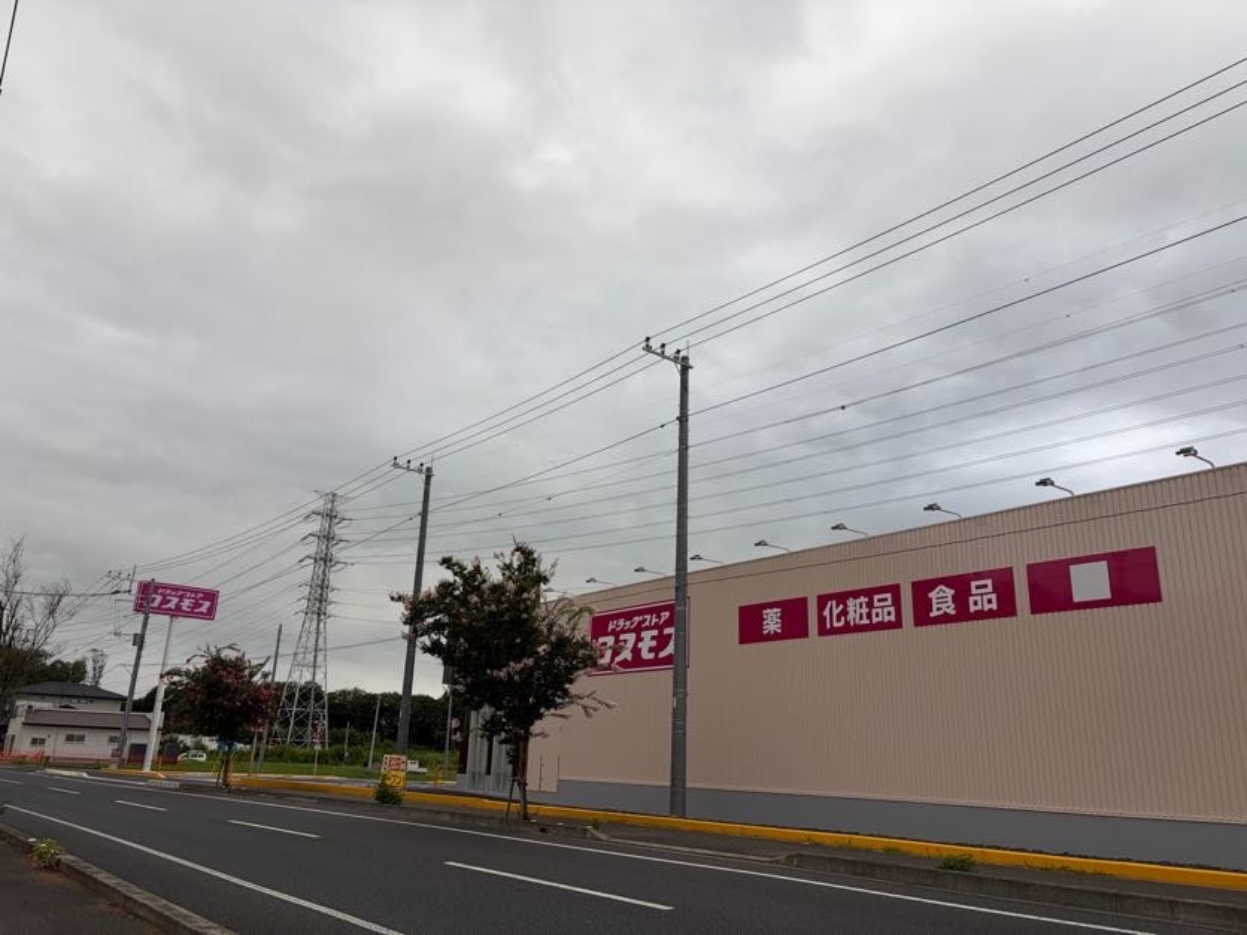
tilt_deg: +18.1
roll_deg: -1.2
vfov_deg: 53.1
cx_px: 624
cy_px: 468
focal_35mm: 26
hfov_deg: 67.3
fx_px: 937
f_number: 1.6
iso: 40
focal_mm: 5.96
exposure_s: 1/191
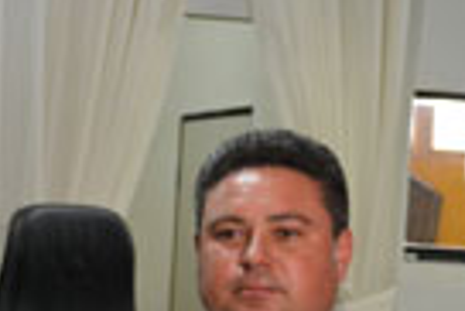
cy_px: 420
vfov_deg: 8.5
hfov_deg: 12.7
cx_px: 0
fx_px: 2056
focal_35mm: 159
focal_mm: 32
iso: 400
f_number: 4.8
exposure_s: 1/25
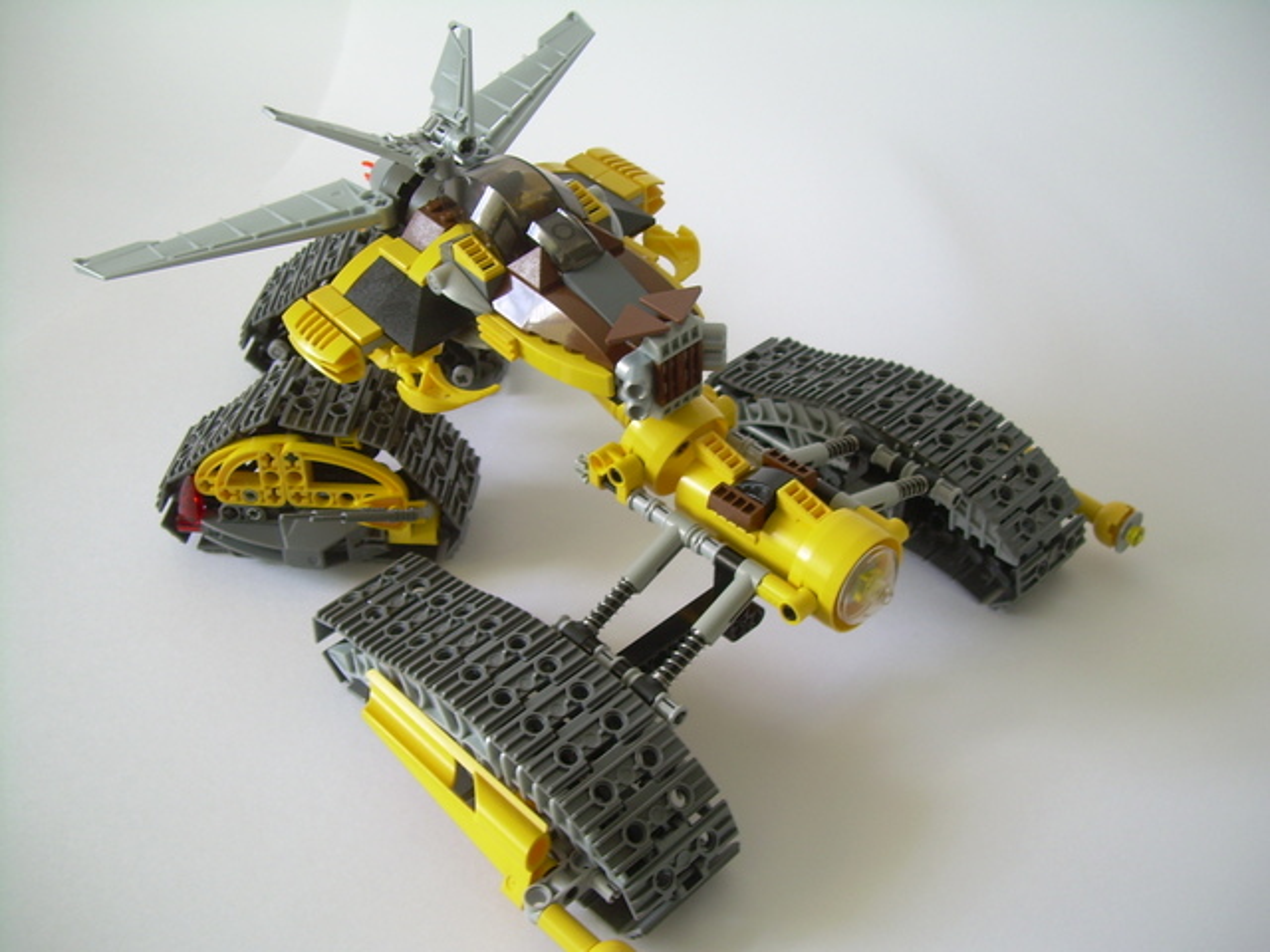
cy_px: 476
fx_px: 1394
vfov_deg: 37.7
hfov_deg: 49.0
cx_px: 635
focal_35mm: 38
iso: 50
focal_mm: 6.3
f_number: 2.8
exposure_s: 1/23.2
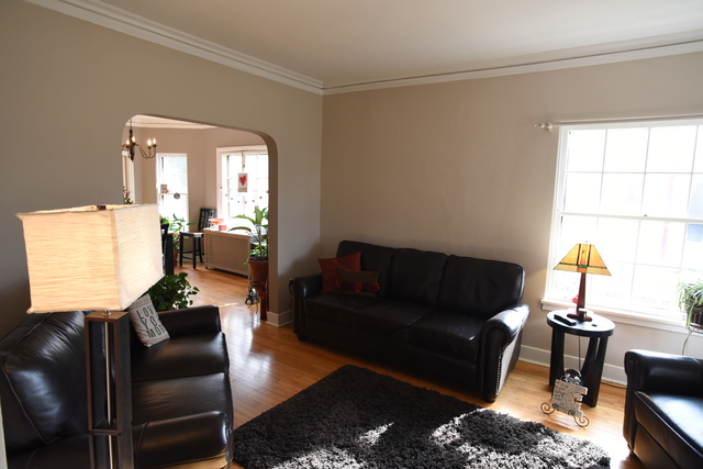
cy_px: 234
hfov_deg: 84.0
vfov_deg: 62.0
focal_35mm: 20
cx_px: 352
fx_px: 391
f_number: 4
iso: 400
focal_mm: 20
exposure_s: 1/60
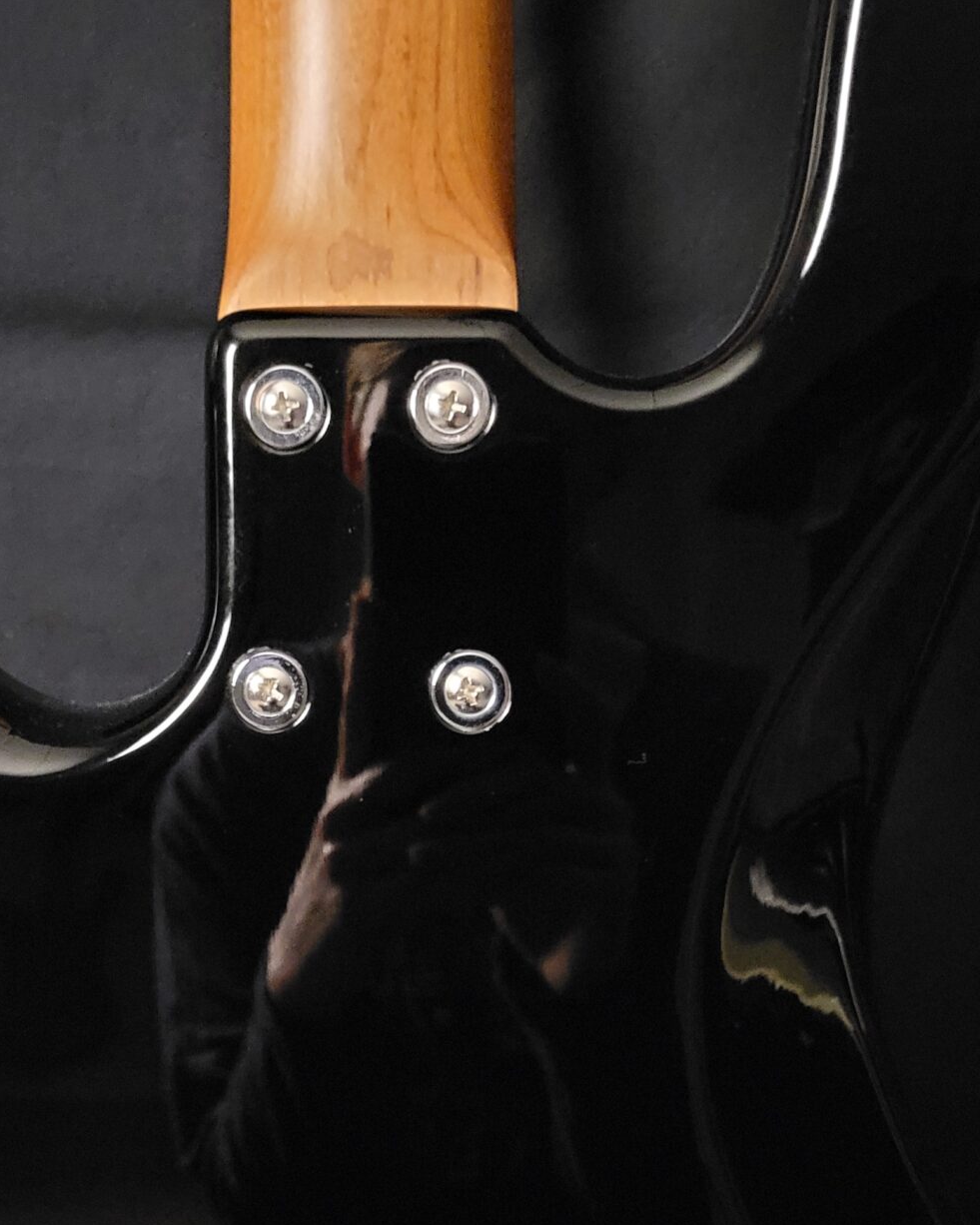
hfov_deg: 28.5
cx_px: 381
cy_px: 957
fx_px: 1921
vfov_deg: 34.4
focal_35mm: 53
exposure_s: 1/10
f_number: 1.8
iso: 3200
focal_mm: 5.4
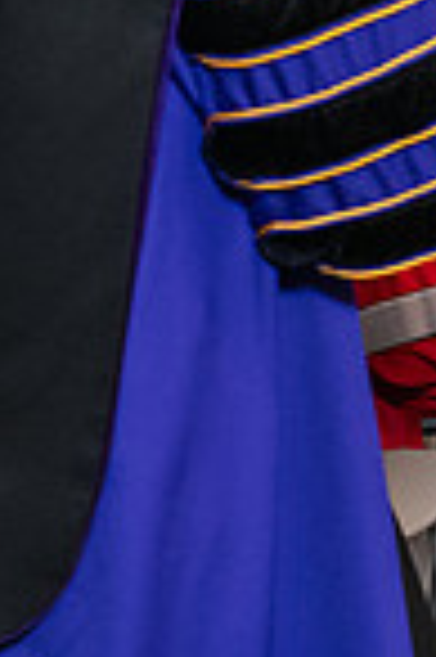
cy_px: -196
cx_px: 746
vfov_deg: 7.3
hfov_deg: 4.9
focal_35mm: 278
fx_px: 5062
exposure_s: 1/125
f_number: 5
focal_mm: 70
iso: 2000
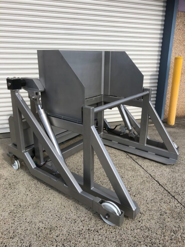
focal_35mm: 28
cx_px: 92
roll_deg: +0.2
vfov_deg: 63.4
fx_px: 199
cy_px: 124
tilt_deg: -16.9
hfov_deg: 49.8
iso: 20
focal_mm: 3.99
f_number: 1.8
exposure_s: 1/934
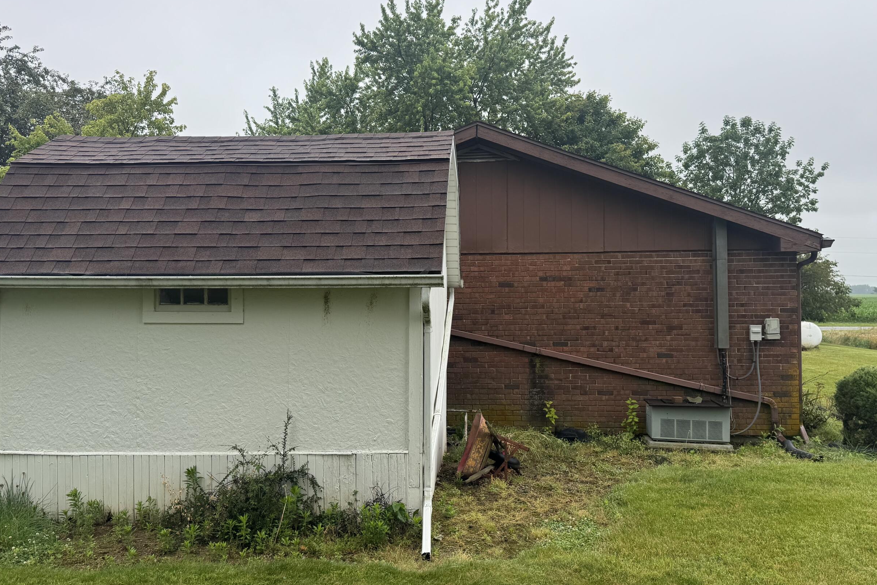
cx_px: 436
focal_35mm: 31
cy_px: 282
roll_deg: +0.4
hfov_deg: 60.3
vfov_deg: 42.3
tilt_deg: +0.4
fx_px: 755
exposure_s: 1/888
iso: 80
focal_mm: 6.76
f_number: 1.78
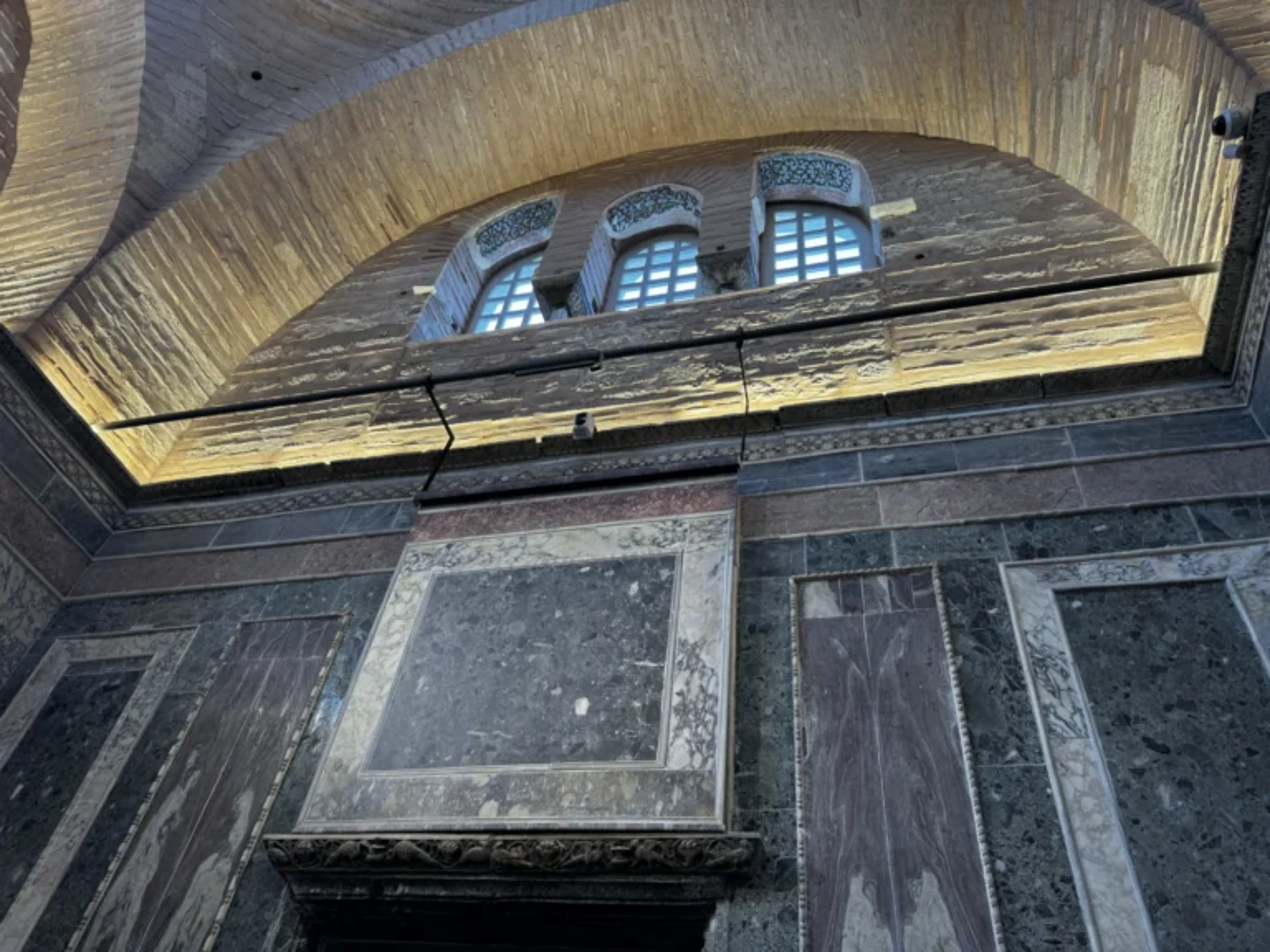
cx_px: 635
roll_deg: -9.1
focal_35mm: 24
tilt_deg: +44.5
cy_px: 476
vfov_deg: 56.8
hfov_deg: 71.6
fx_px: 881
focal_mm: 6.76
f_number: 1.78
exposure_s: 1/121
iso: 100
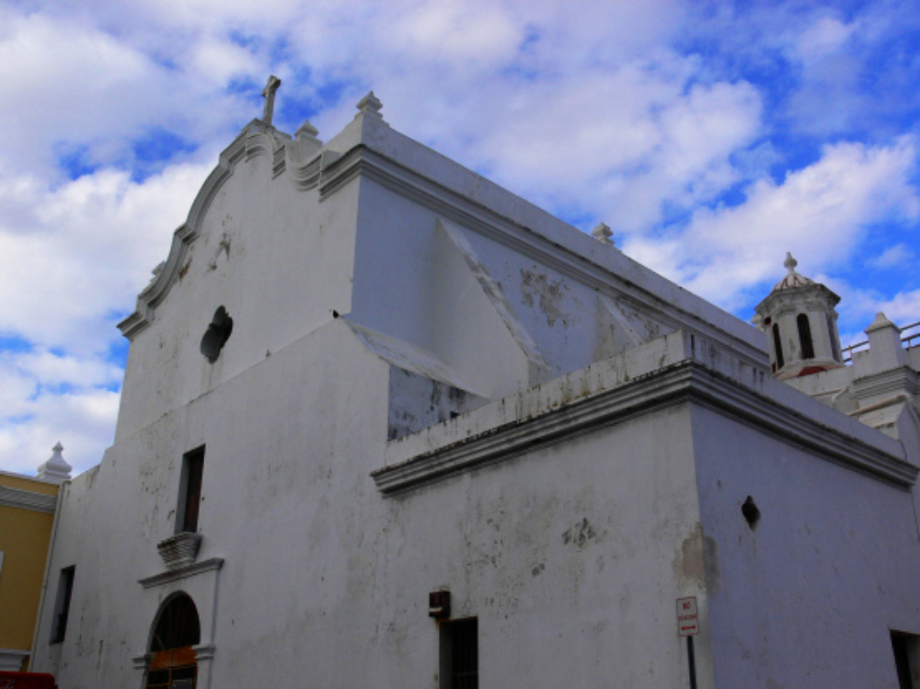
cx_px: 460
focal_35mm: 35
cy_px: 344
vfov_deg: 40.7
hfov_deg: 52.6
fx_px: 930
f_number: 5.6
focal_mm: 7.4
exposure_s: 1/320
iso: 80
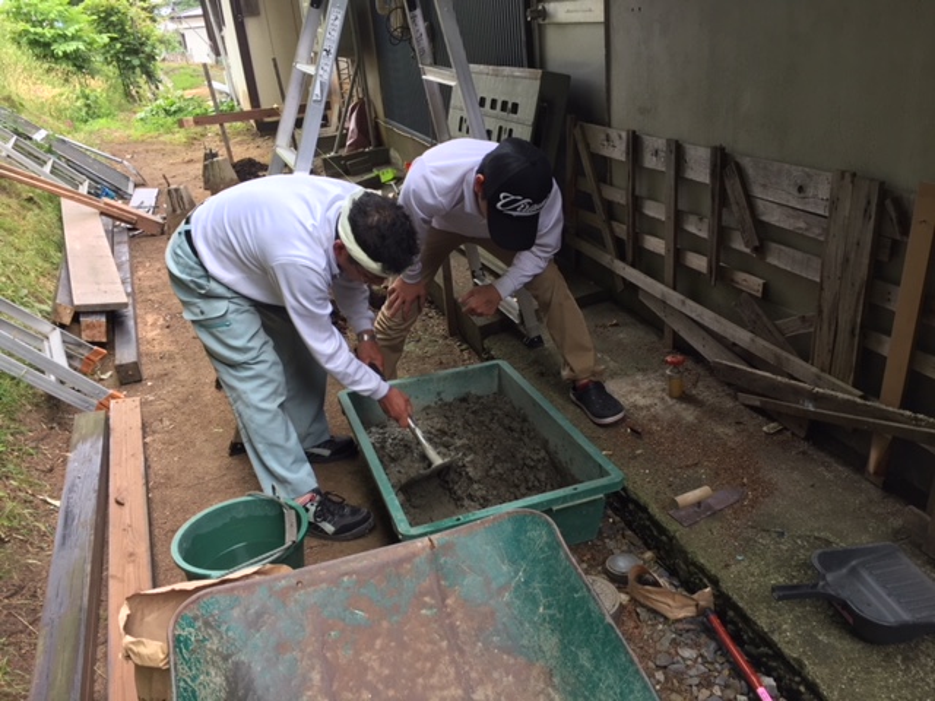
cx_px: 468
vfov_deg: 48.2
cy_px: 350
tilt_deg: -24.7
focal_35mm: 29
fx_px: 783
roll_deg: +5.6
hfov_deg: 61.7
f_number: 2.2
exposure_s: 1/120
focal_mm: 4.15
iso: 50
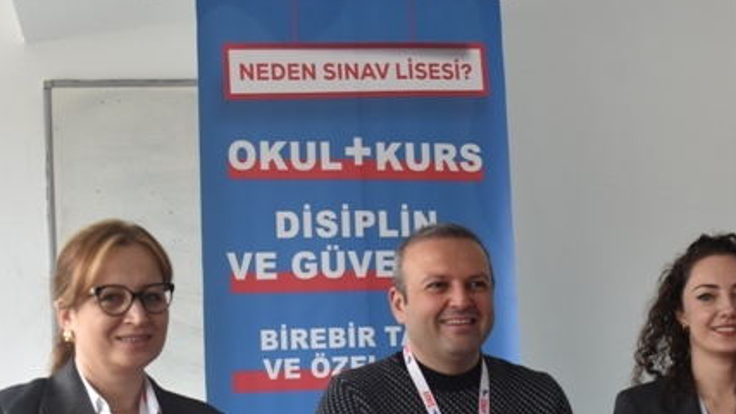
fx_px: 1034
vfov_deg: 22.4
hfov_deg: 39.2
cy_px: 301
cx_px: 383
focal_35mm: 53
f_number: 5
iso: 800
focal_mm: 18
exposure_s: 1/100
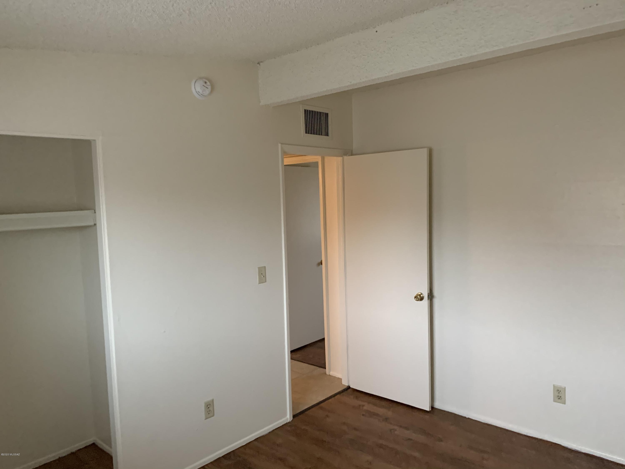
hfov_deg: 67.3
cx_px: 312
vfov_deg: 53.1
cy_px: 234
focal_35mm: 26
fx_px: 469
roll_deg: +1.3
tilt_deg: -2.5
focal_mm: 4.25
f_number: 1.8
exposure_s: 1/60
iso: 400
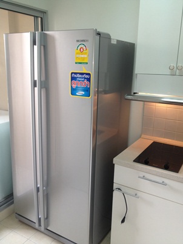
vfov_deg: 52.6
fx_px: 247
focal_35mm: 35
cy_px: 122
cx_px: 92
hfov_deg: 40.7
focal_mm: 4.28
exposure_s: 1/27
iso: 64
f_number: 2.4
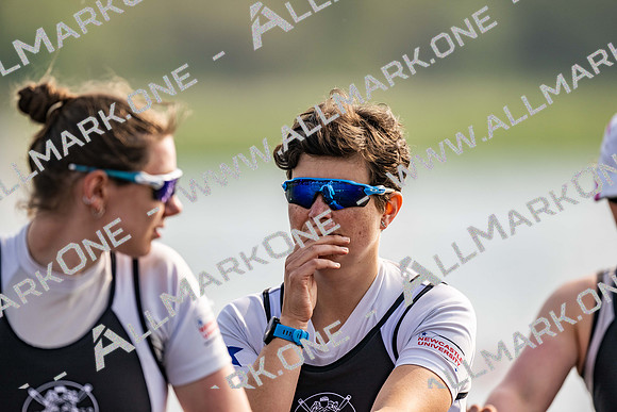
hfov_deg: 3.4
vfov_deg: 2.3
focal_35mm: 600
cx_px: 308
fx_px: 10285
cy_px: 206
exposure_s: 1/2500
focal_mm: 600
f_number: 4
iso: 250
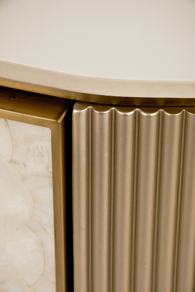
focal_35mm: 158
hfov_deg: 8.7
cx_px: 98
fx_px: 1280
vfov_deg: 13.0
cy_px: 146
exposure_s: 1/30
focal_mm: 105
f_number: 9.5
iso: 160
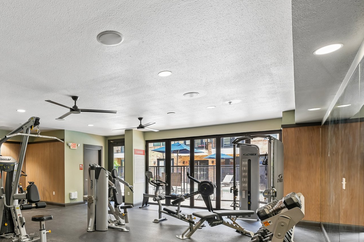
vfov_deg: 51.7
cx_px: 111
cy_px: 169
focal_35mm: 24
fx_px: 243
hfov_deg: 70.8
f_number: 5.6
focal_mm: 15
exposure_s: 1/10
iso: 400
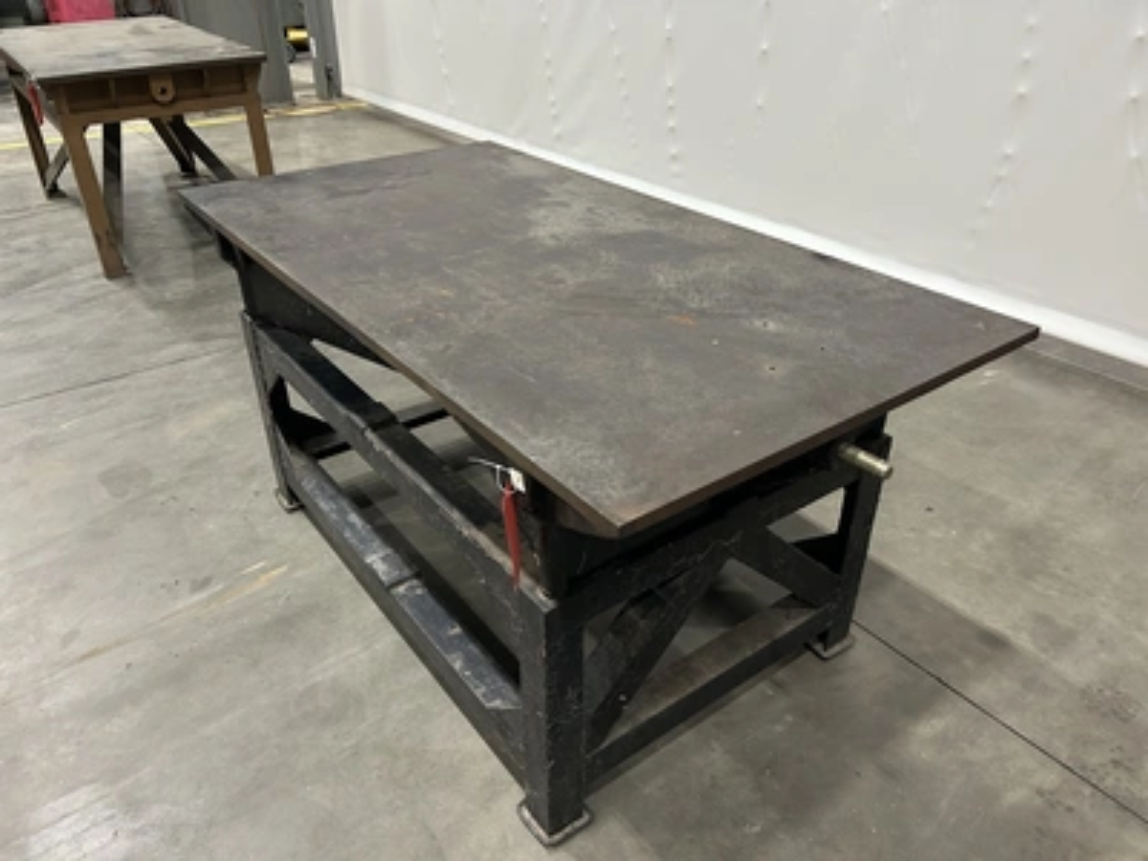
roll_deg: +0.4
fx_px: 862
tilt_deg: -29.1
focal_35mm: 26
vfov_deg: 53.1
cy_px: 430
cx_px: 574
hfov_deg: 67.3
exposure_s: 1/60
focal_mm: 5.7
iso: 250
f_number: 1.5
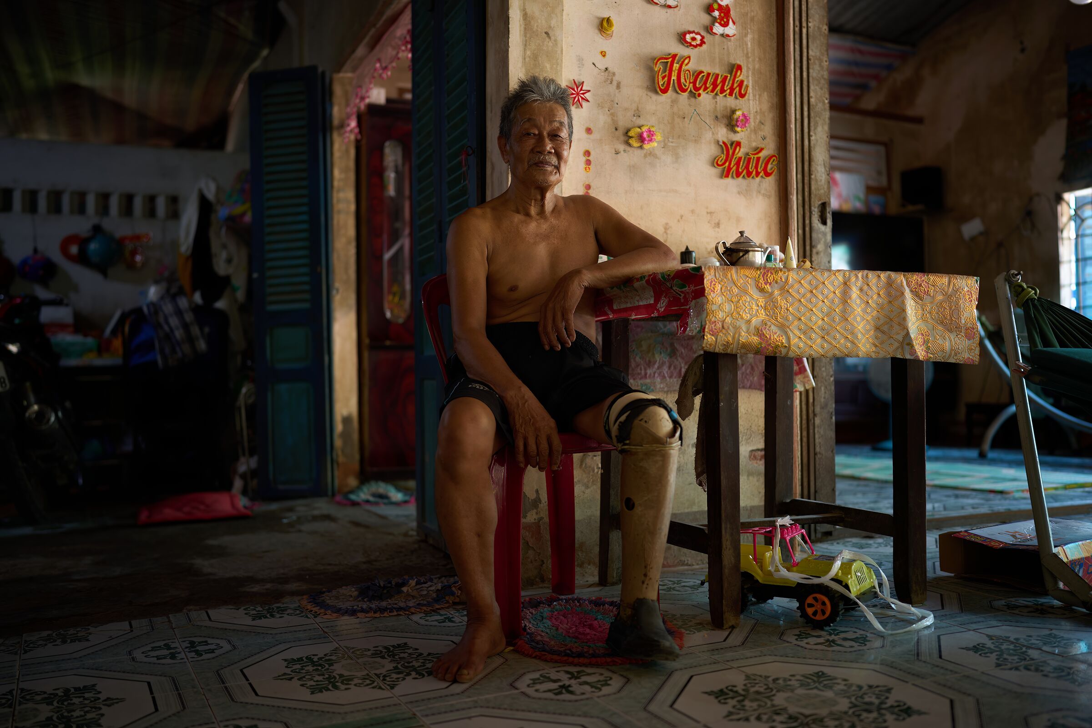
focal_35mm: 35
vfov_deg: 37.9
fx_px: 1062
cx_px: 546
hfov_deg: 54.4
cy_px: 364
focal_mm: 35
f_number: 1.4
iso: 50
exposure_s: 1/20
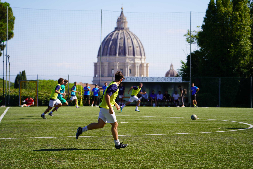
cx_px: 126
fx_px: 829
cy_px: 84
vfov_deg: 11.6
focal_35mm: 118
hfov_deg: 17.3
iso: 100
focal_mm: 118
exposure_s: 1/500
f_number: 5.6
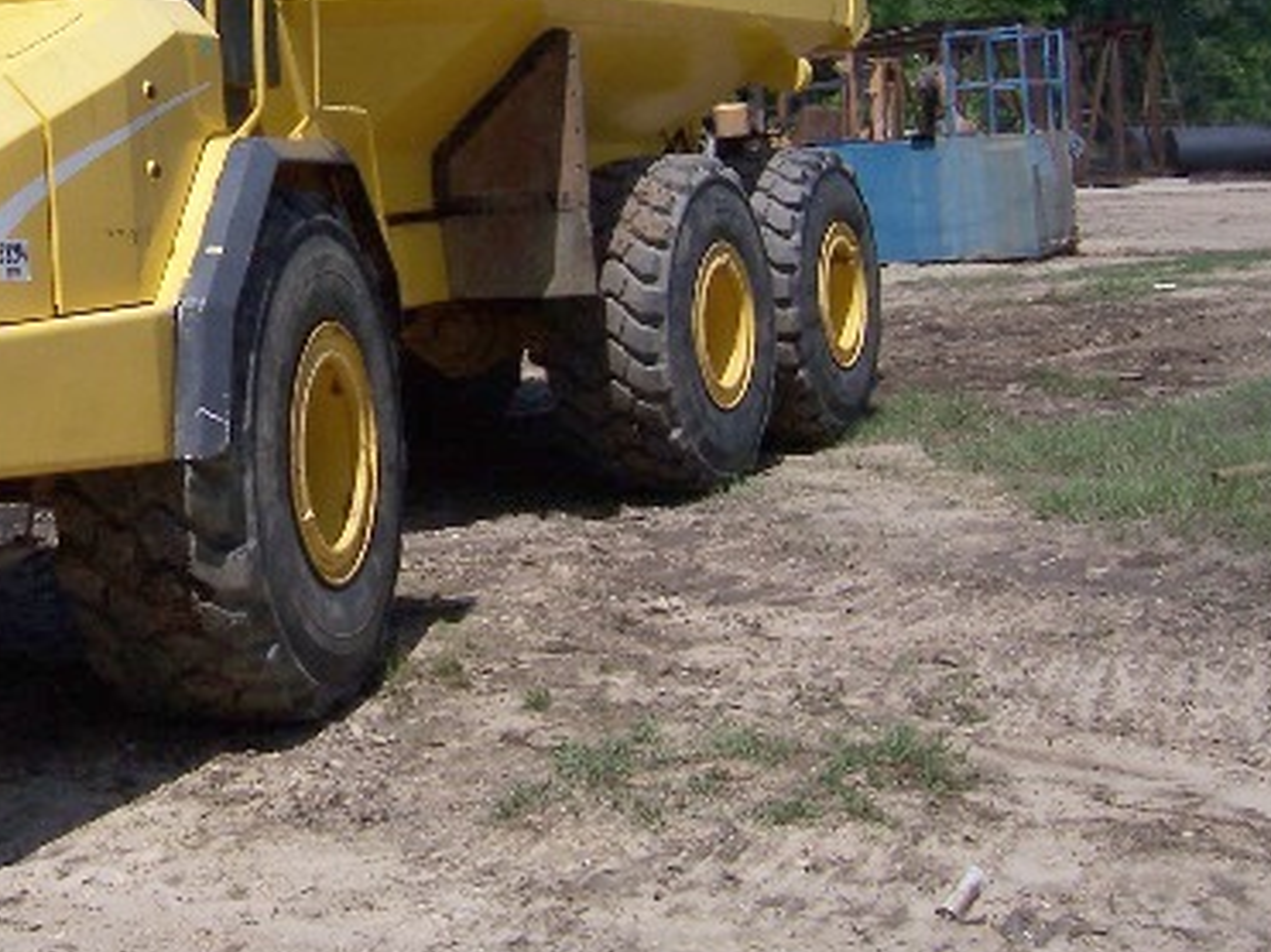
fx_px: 2092
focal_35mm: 57
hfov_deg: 32.7
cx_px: 219
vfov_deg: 25.2
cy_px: 192
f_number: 5.6
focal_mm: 5.5
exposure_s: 1/1000
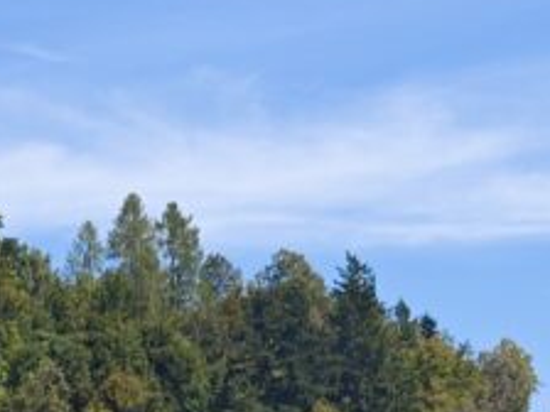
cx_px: -69
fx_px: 3337
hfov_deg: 9.3
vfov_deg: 6.9
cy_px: 790
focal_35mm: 210
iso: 51
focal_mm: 8.72
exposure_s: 1/1042
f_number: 2
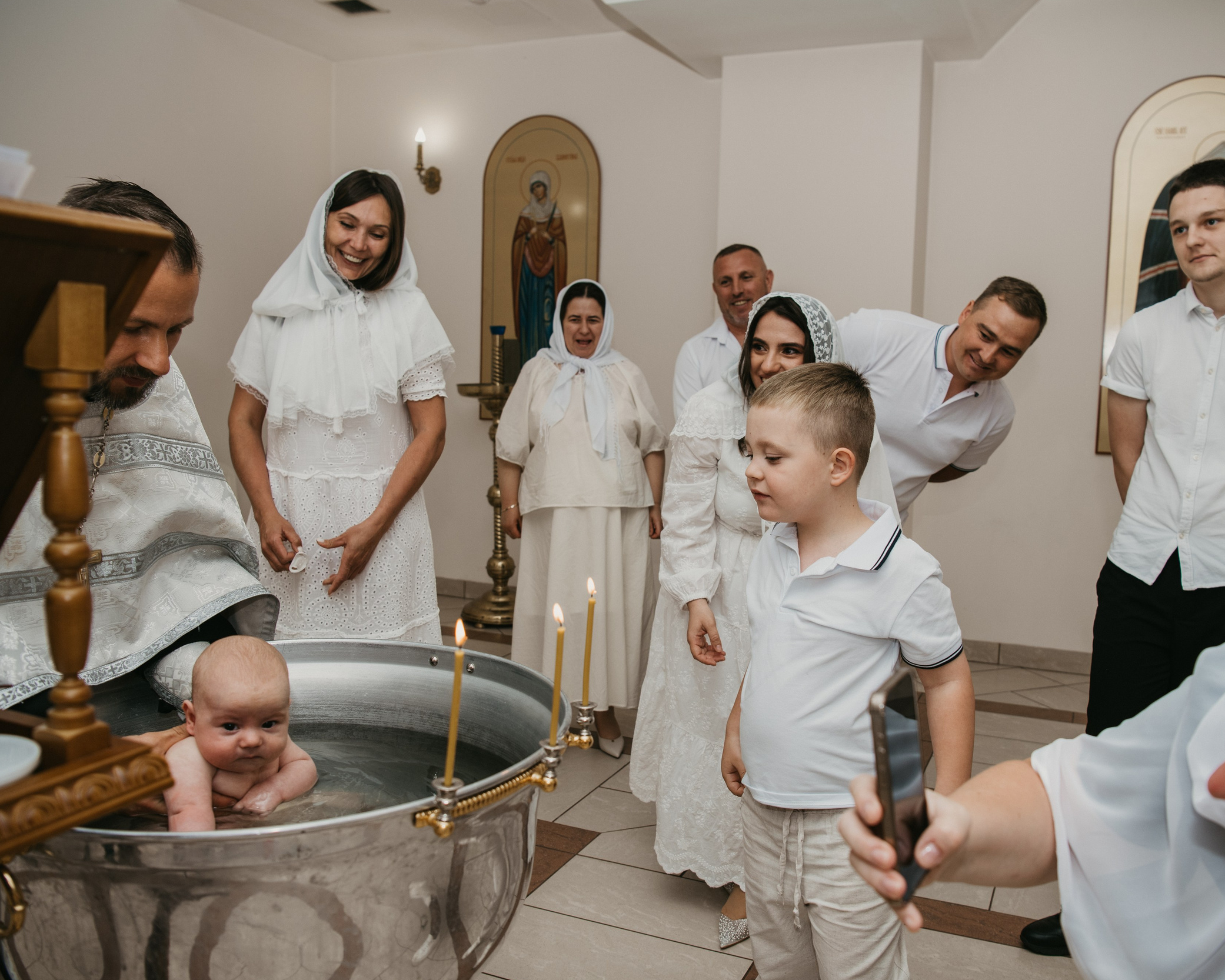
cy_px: 497
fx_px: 1088
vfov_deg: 48.5
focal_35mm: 30
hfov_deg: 58.6
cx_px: 674
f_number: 4
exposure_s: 1/160
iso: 125
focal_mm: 26
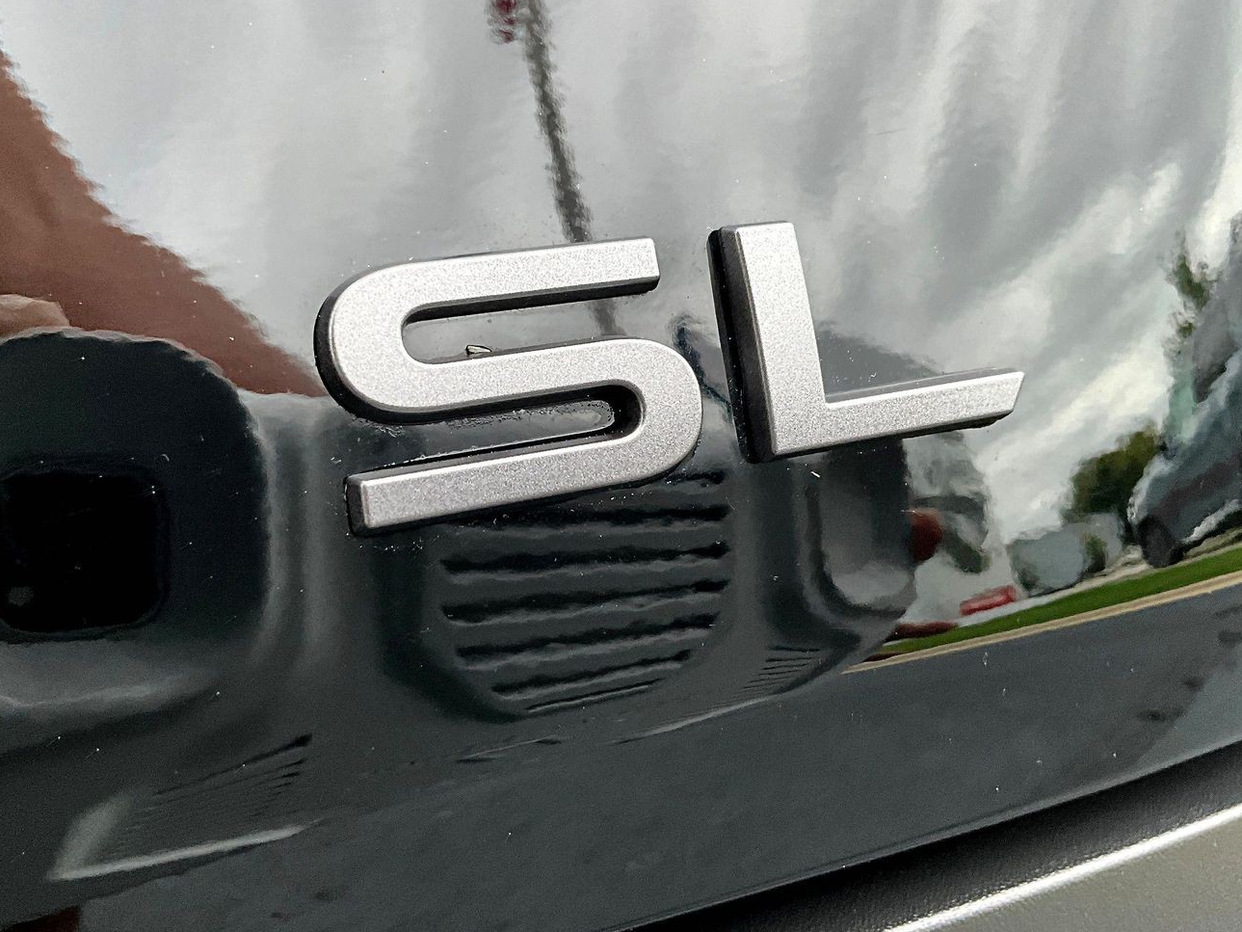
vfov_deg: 39.6
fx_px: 1292
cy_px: 400
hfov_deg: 51.3
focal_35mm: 36
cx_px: 591
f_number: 1.8
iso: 125
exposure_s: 1/60
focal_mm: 3
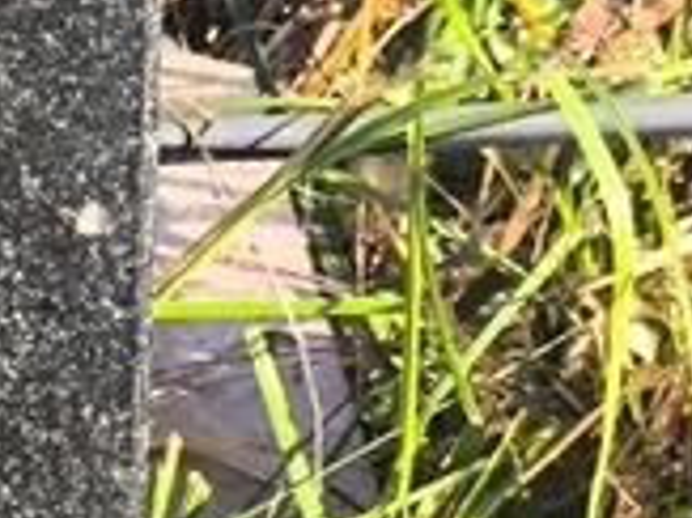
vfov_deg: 5.9
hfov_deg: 7.6
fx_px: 4894
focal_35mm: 245
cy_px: 964
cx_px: -834
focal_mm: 4.71
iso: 50
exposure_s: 1/432
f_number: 1.7
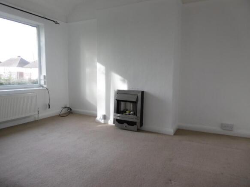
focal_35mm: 24
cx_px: 125
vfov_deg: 56.8
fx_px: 173
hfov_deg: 71.6
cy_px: 94
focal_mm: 4.3
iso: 100
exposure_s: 1/60
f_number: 3.1
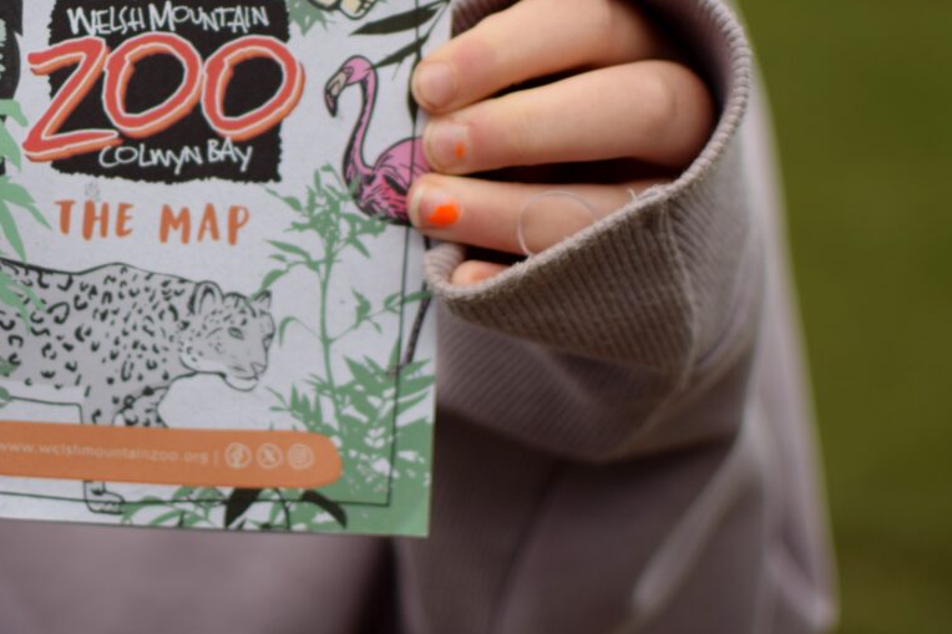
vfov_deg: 13.8
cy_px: 144
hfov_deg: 20.4
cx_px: 191
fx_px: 2616
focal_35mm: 99
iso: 100
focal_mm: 35
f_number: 1.8
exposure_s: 1/640
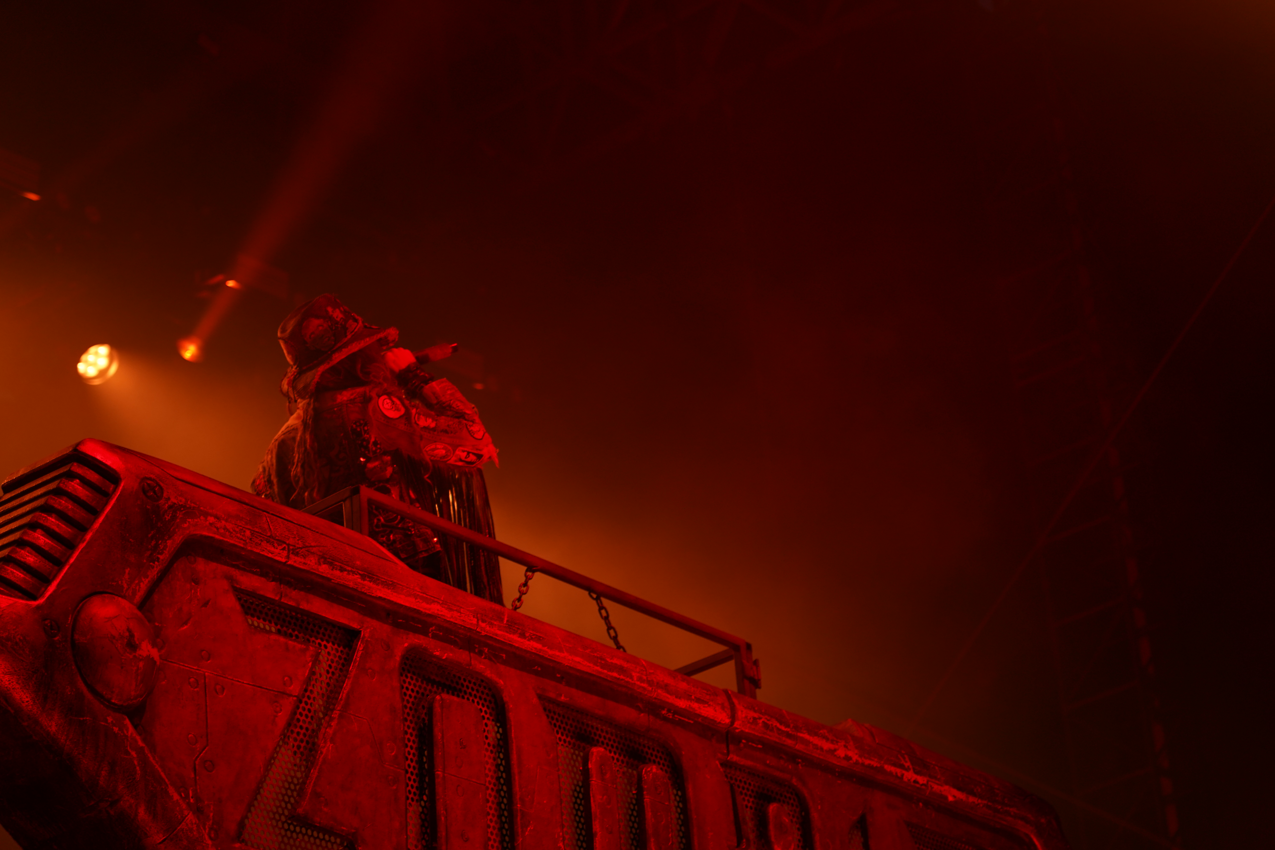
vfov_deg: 13.0
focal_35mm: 105
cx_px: 638
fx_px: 3718
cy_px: 425
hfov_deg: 19.5
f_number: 4
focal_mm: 105
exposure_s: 1/125
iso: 800
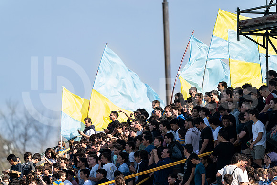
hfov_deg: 5.2
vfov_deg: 3.4
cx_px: 138
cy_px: 92
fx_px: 3078
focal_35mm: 400
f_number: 2.8
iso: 200
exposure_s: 1/1250
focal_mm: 400
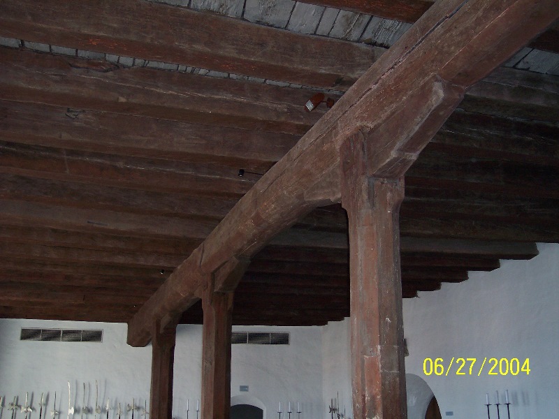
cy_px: 210
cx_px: 280
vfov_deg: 37.7
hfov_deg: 49.0
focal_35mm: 38
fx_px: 614
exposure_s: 1/30
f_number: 2.8
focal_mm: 8
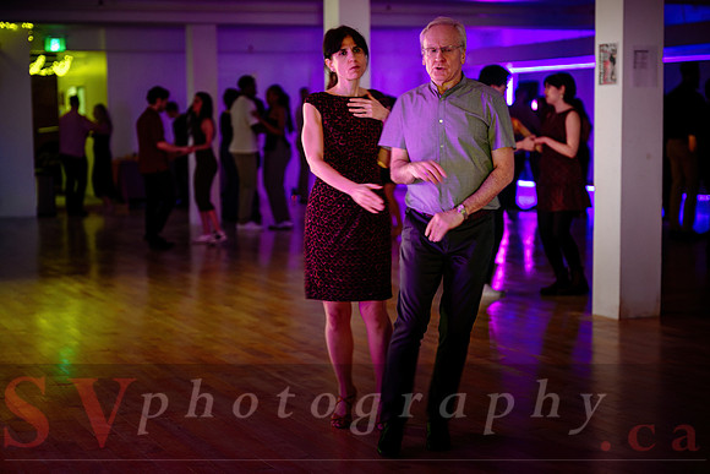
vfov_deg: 19.1
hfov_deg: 28.3
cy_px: 250
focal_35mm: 71
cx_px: 355
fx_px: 1410
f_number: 2
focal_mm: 65
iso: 1000
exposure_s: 1/50
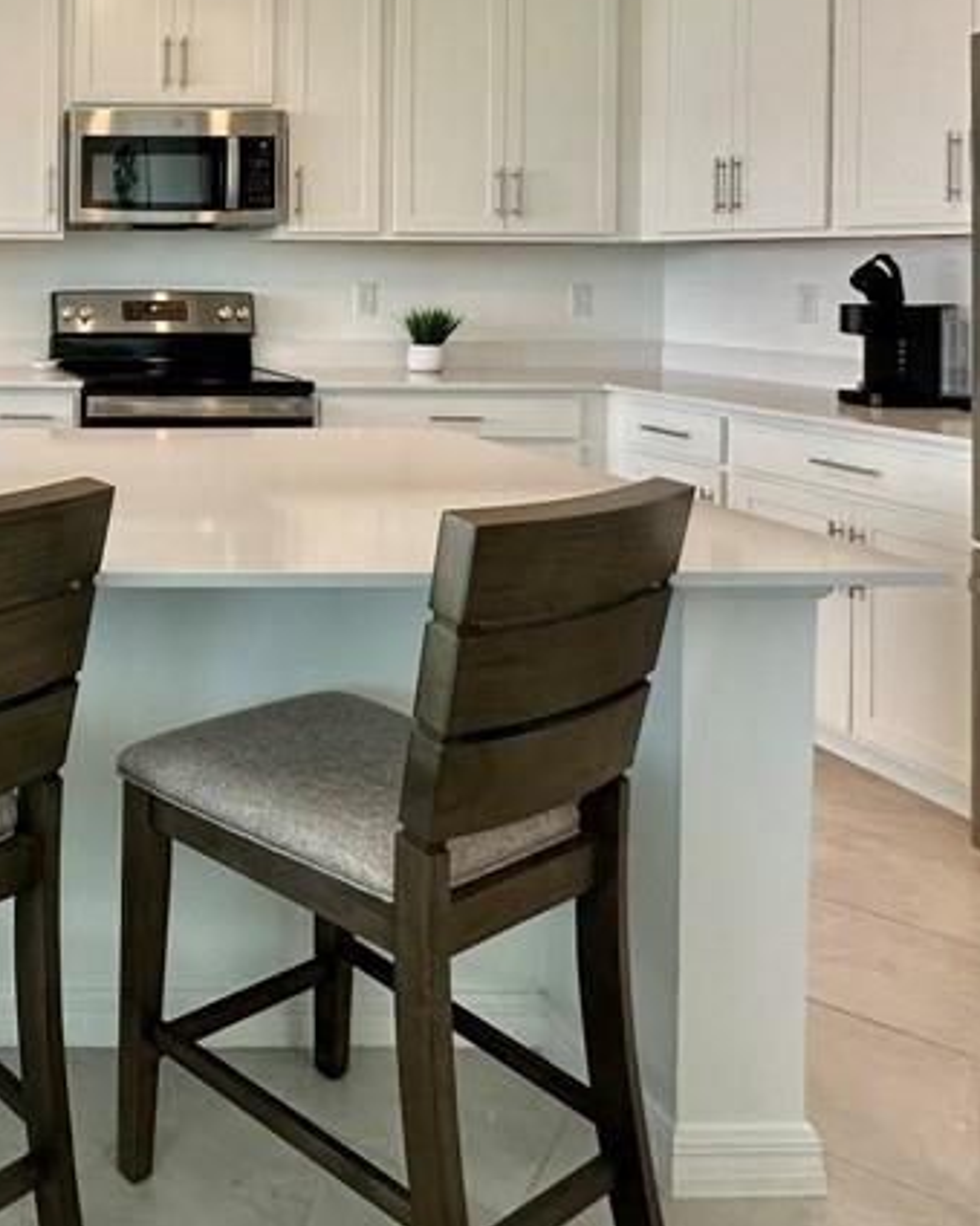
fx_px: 1197
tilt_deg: -0.4
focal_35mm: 33
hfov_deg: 35.8
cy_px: 278
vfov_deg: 51.4
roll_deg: -0.2
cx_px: -168
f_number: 2.2
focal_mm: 2.22
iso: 64
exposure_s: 1/120
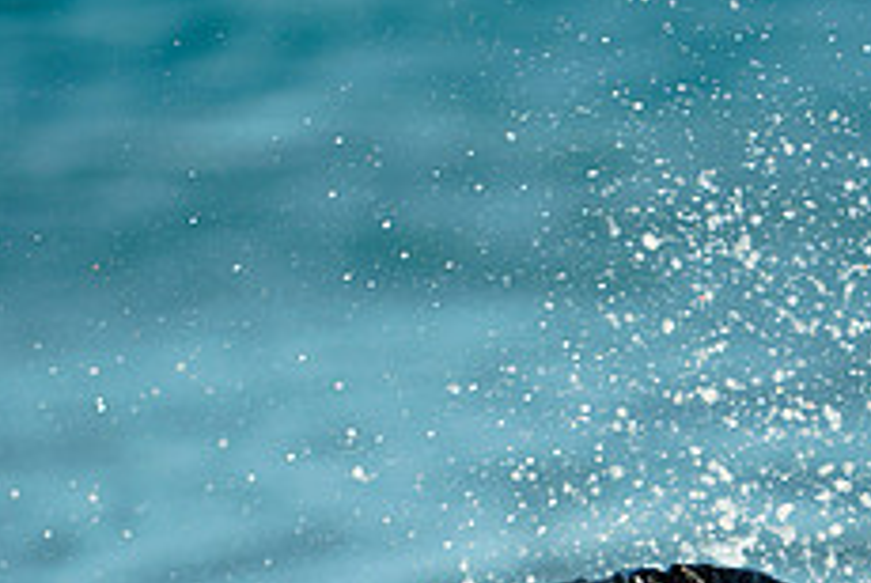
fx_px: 24395
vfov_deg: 1.4
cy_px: 717
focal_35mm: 1007
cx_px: 632
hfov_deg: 2.0
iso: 200
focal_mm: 400
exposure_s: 1/1250
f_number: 2.8
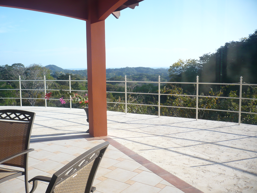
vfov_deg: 40.7
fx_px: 260
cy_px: 96
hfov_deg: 52.6
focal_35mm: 35
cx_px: 128
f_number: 2.8
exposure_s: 1/640
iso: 100
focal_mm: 5.8
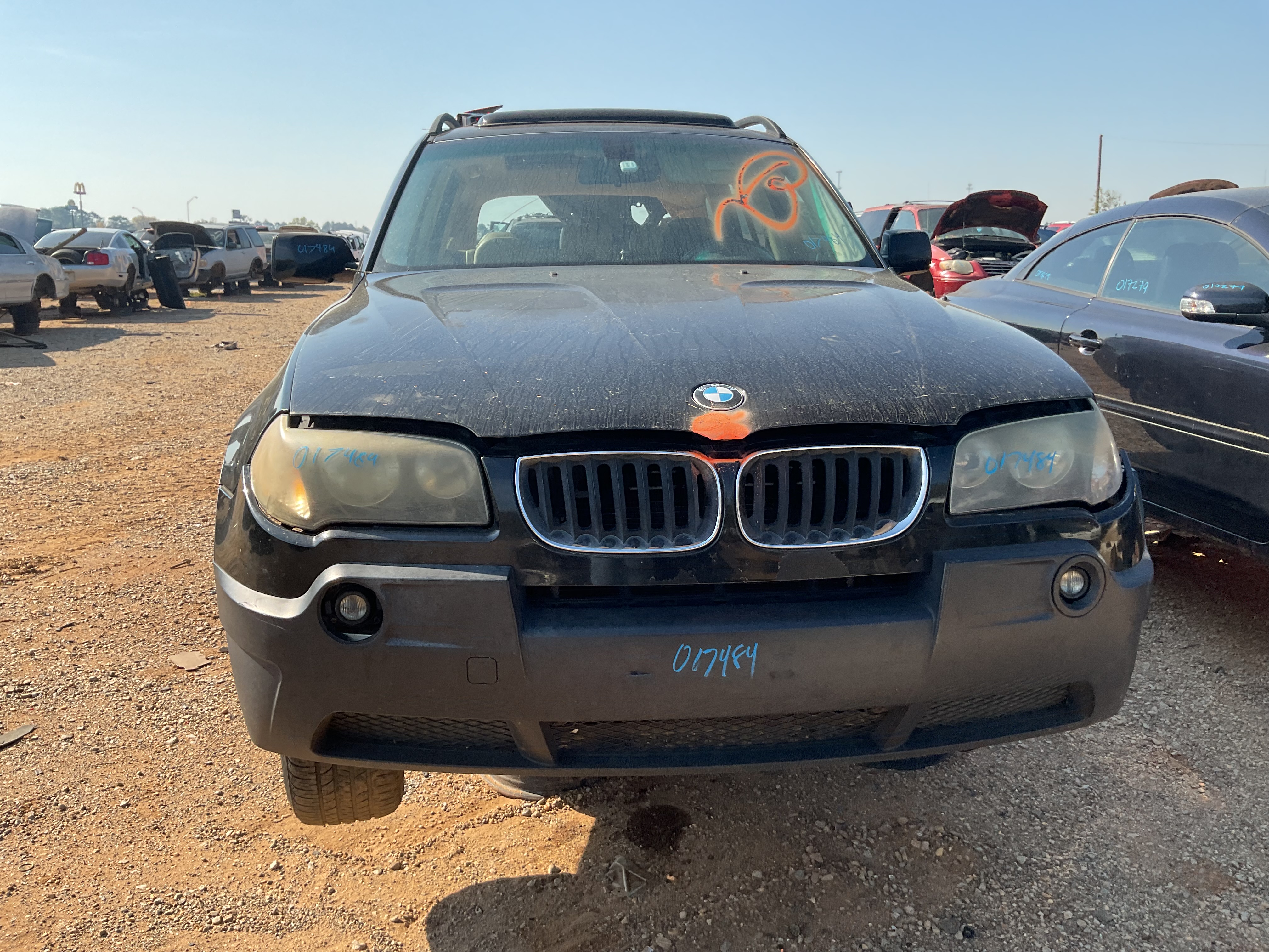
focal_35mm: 29
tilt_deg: -11.9
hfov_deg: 61.7
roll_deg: -0.7
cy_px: 476
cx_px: 634
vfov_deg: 48.2
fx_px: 1063
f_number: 1.8
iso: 16
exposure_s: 1/929
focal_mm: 3
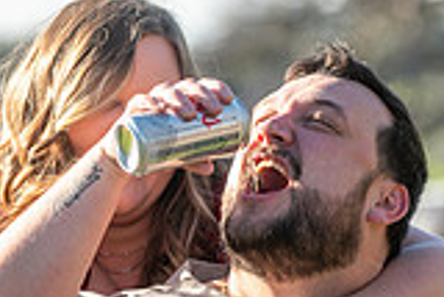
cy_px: 208
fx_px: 4691
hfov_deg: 5.4
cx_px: 250
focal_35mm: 380
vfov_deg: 3.6
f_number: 4
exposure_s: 1/250
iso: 50
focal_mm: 135
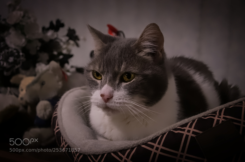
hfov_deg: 28.1
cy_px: 81
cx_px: 122
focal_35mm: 72
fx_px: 489
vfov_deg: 18.8
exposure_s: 1/2
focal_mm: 47.5
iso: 400
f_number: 6.7
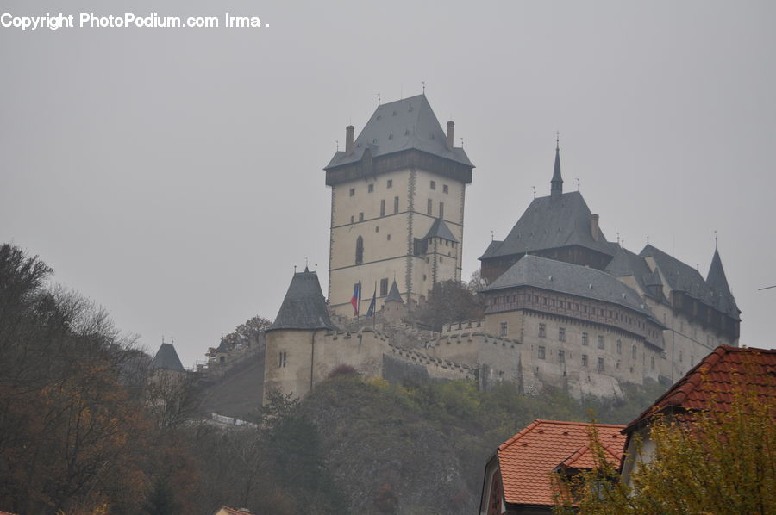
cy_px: 258
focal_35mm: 105
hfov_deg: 19.5
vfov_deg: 13.0
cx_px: 388
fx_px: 2261
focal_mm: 70
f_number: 5
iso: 320
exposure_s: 1/400
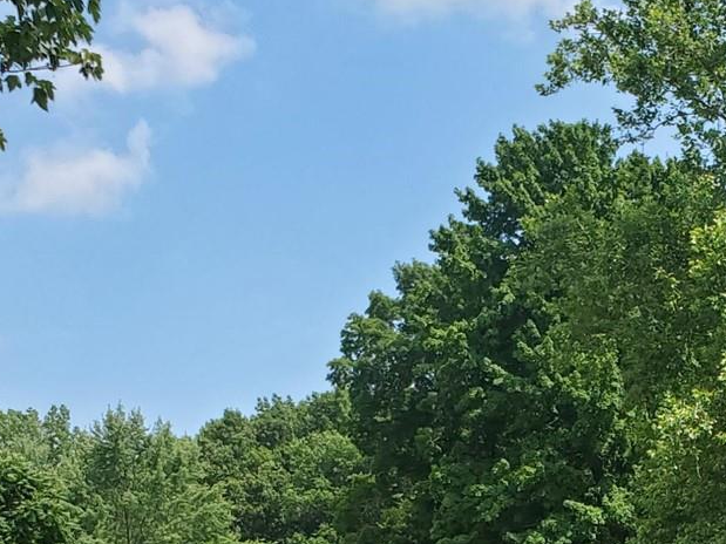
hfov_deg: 21.0
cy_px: 859
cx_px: 901
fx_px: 1803
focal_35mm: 86
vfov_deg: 15.6
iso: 50
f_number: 2.4
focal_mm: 4.3
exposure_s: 1/873
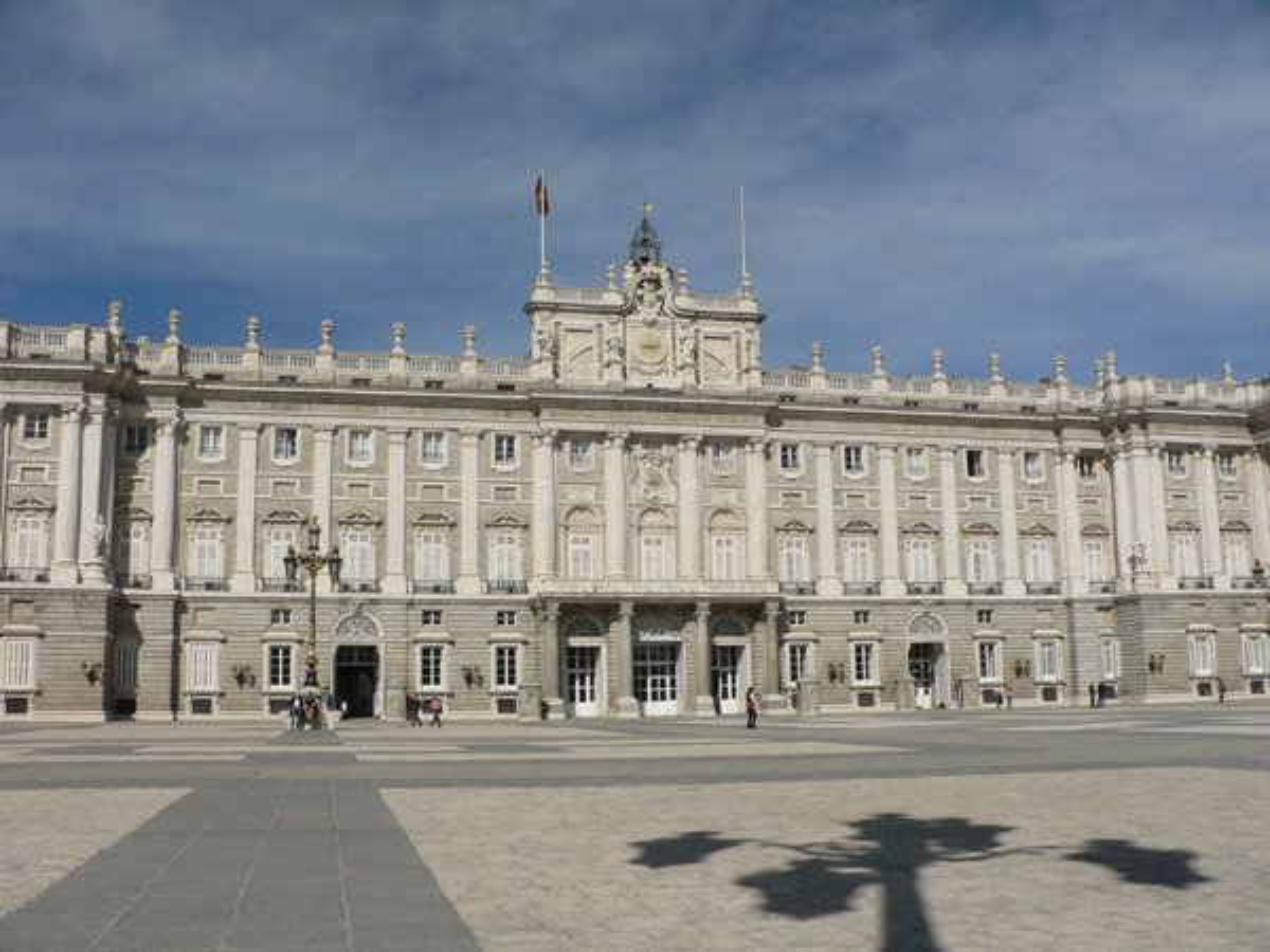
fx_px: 1284
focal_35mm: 35
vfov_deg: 40.7
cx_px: 635
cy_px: 476
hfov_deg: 52.6
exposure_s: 1/1000
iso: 100
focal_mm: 4.6
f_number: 6.5
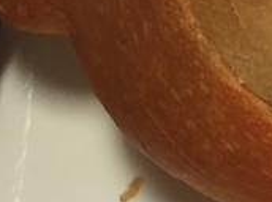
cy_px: -101
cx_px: 455
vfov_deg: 9.9
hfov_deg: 12.7
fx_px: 1136
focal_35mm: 145
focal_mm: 4.15
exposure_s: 1/33
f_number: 2.2
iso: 125
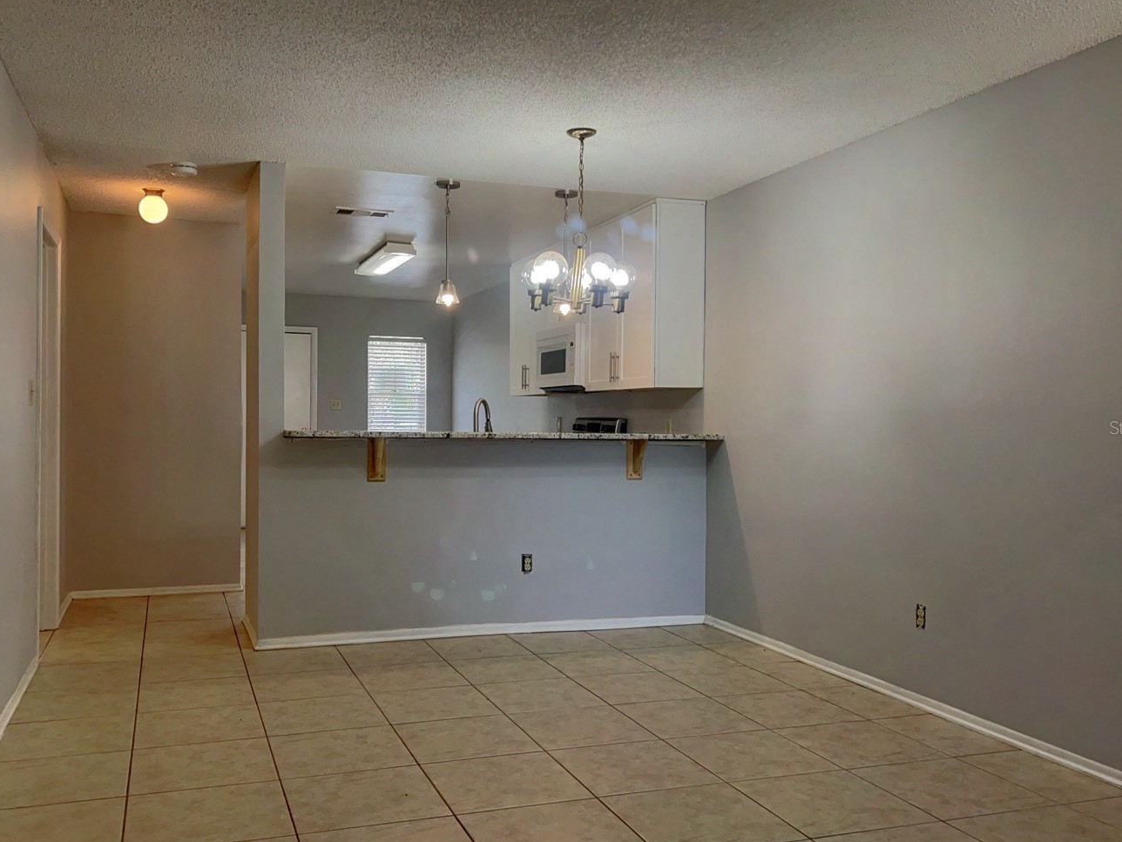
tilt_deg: -1.1
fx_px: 1005
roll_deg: -0.3
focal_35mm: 31
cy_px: 427
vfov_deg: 45.4
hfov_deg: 58.3
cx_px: 523
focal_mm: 5.7
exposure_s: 1/120
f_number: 1.5
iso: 100
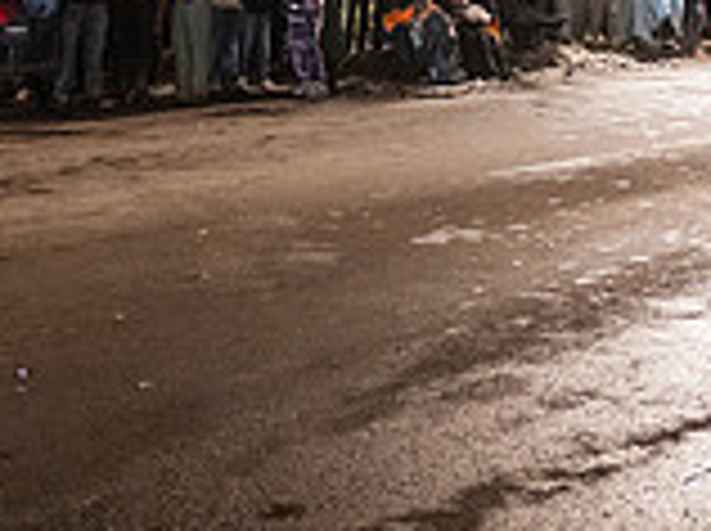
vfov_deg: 14.8
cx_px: 594
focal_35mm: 92
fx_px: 1887
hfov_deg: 21.0
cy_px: -272
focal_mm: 26
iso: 6400
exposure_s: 1/200
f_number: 3.2
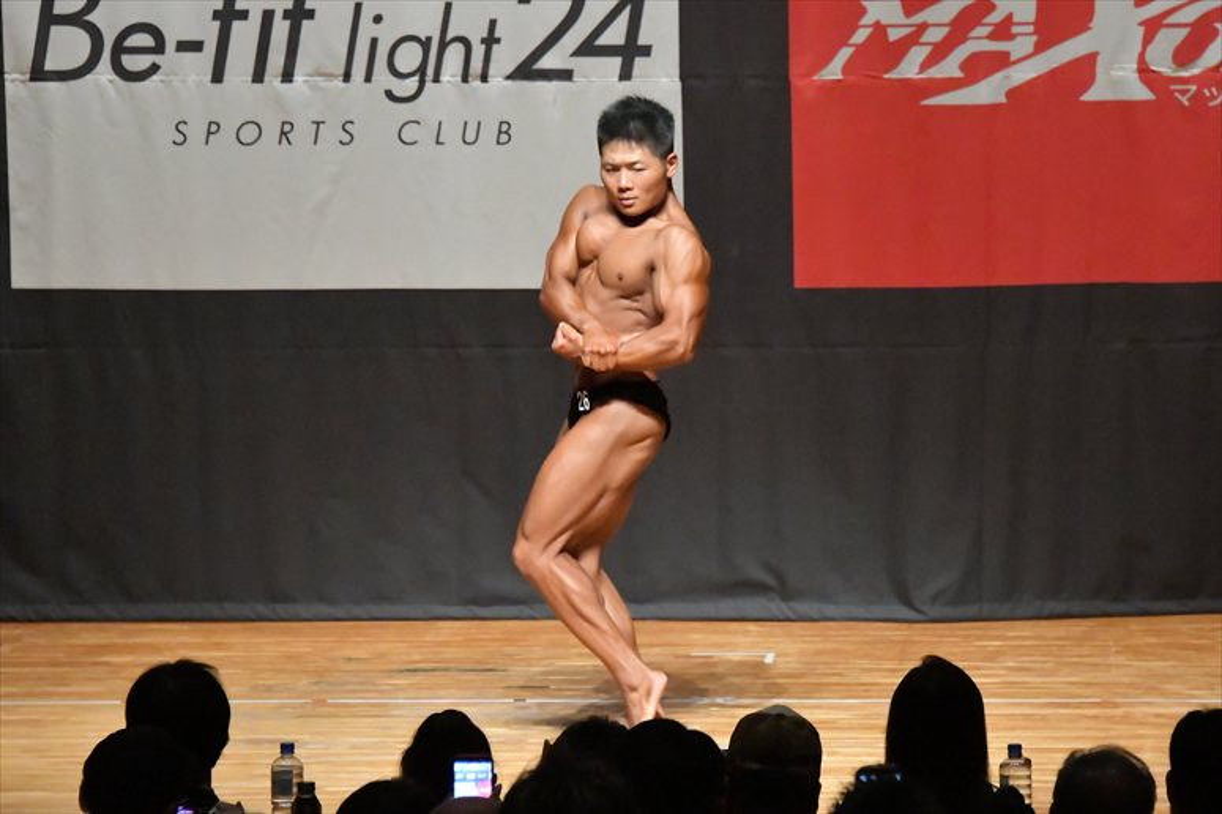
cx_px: 611
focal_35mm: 270
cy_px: 407
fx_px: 9161
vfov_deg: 5.1
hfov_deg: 7.6
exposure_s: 1/400
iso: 16000
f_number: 5.6
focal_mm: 180
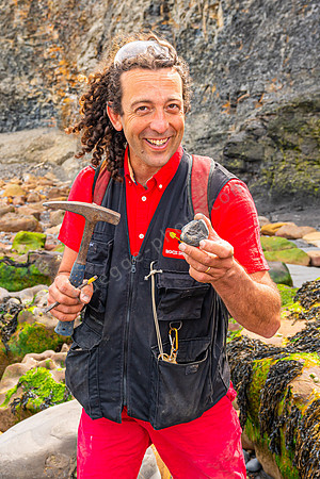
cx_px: 160
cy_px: 240
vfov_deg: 45.4
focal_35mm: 43
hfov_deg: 31.2
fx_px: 573
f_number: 5.6
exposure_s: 1/320
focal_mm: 29
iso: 200
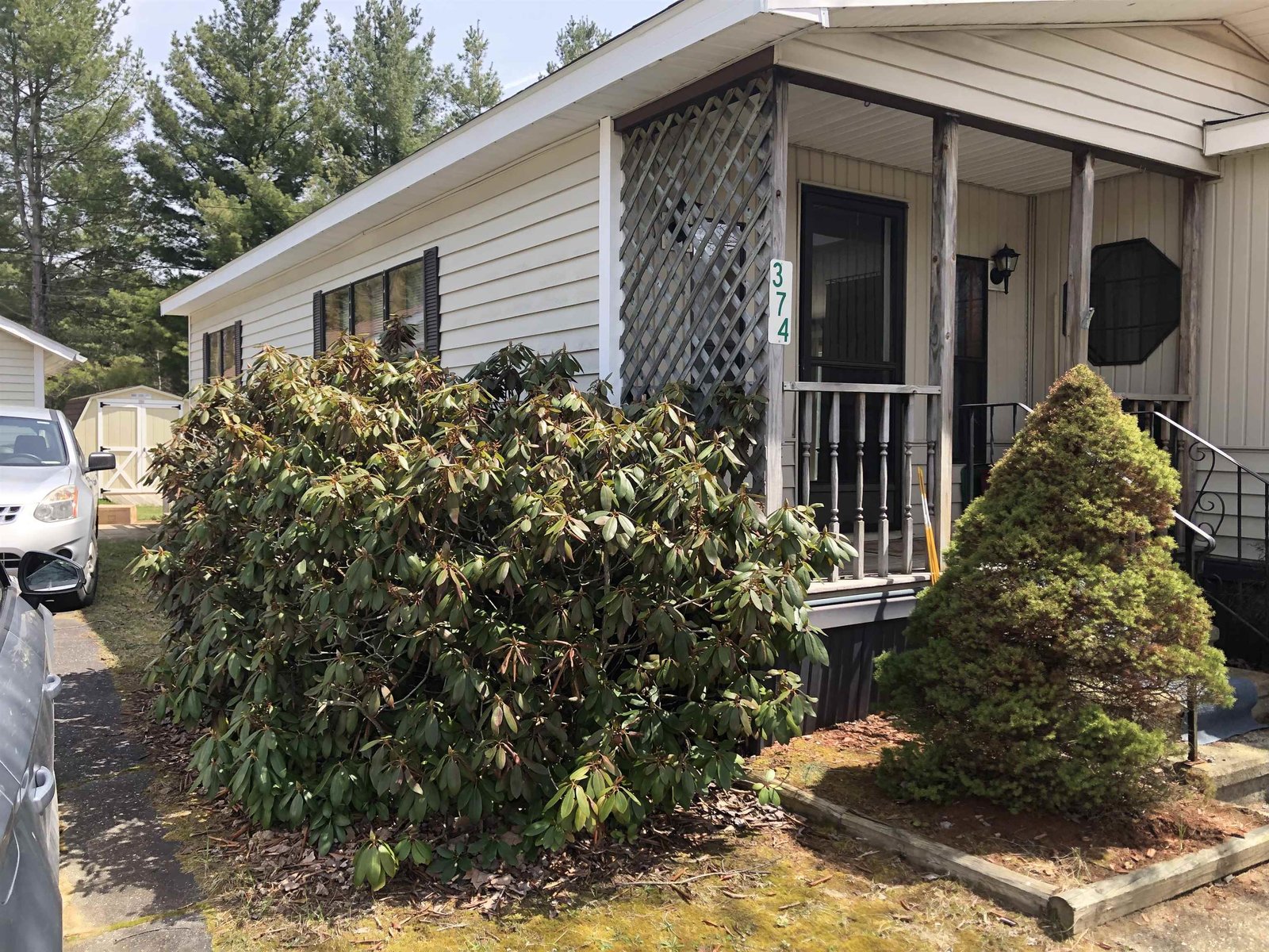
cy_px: 476
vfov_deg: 49.7
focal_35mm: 28
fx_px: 1026
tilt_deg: +1.3
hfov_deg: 63.4
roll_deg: -1.1
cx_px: 634
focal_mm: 3.99
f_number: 1.8
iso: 20
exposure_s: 1/405
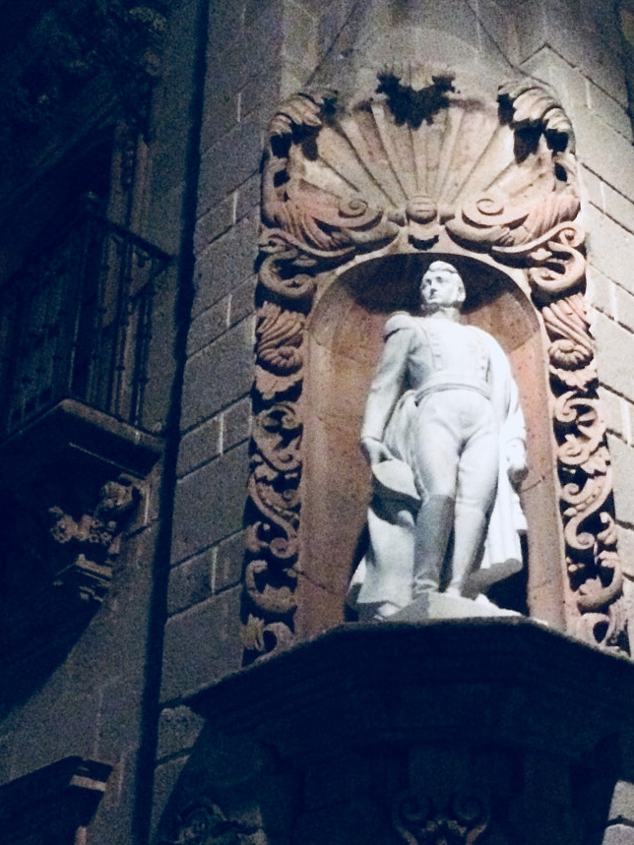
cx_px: 397
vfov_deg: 35.4
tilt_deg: +27.5
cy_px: 519
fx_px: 1319
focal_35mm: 54
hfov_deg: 26.9
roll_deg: +0.2
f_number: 2.2
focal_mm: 4.15
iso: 800
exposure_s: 1/15
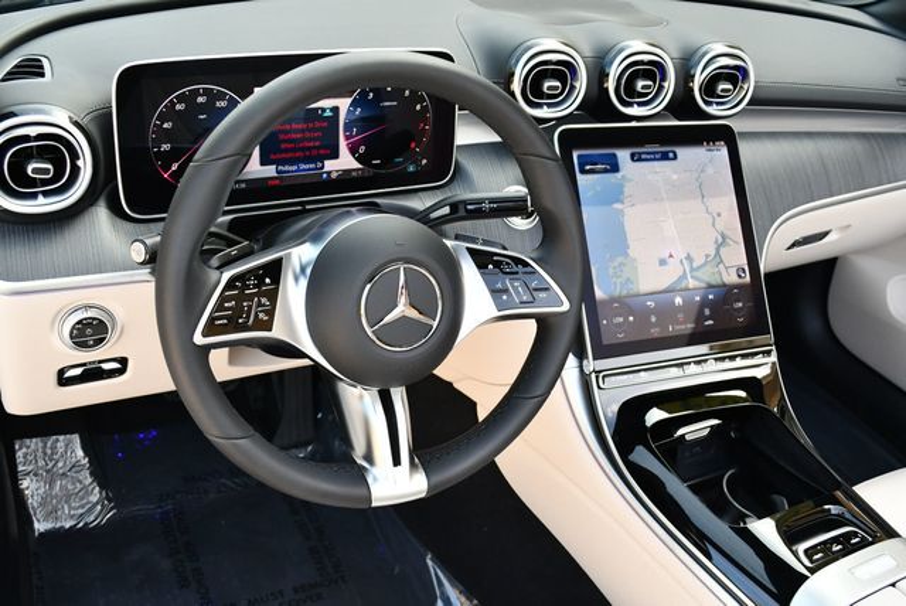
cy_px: 303
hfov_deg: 53.1
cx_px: 453
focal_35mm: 36
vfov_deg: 36.9
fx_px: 907
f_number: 4
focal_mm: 18
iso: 400
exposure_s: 1/250
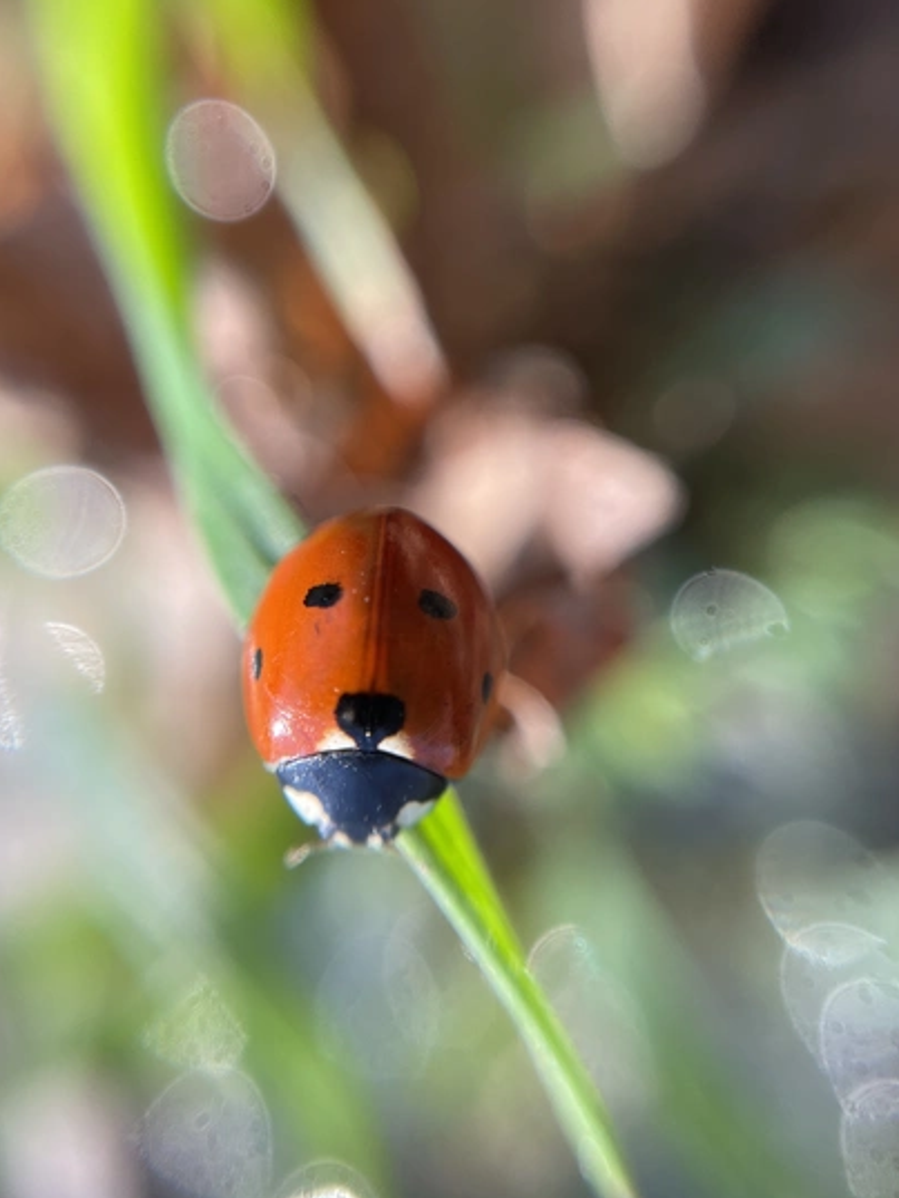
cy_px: 607
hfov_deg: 45.4
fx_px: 1073
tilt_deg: -53.9
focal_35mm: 31
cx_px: 390
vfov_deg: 58.3
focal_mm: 4.2
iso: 32
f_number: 1.6
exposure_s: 1/473
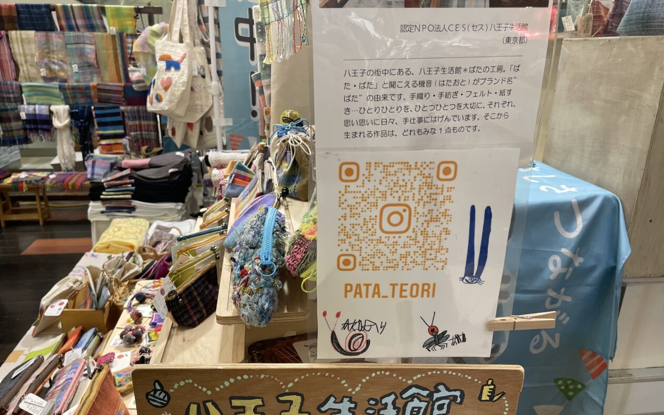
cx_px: 333
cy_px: 248
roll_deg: -1.9
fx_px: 507
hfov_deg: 66.5
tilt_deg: -22.8
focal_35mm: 28
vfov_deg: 44.3
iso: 100
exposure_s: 1/100
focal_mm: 4.2
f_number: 1.6
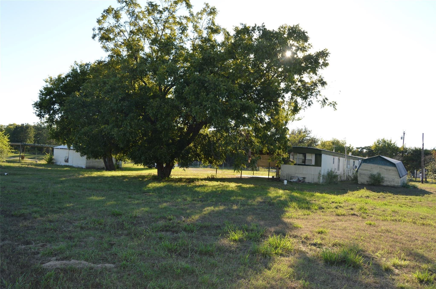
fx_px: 327
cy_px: 144
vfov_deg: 47.8
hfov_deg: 67.4
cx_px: 218
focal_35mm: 27
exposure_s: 1/200
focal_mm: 18
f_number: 6.3
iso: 100
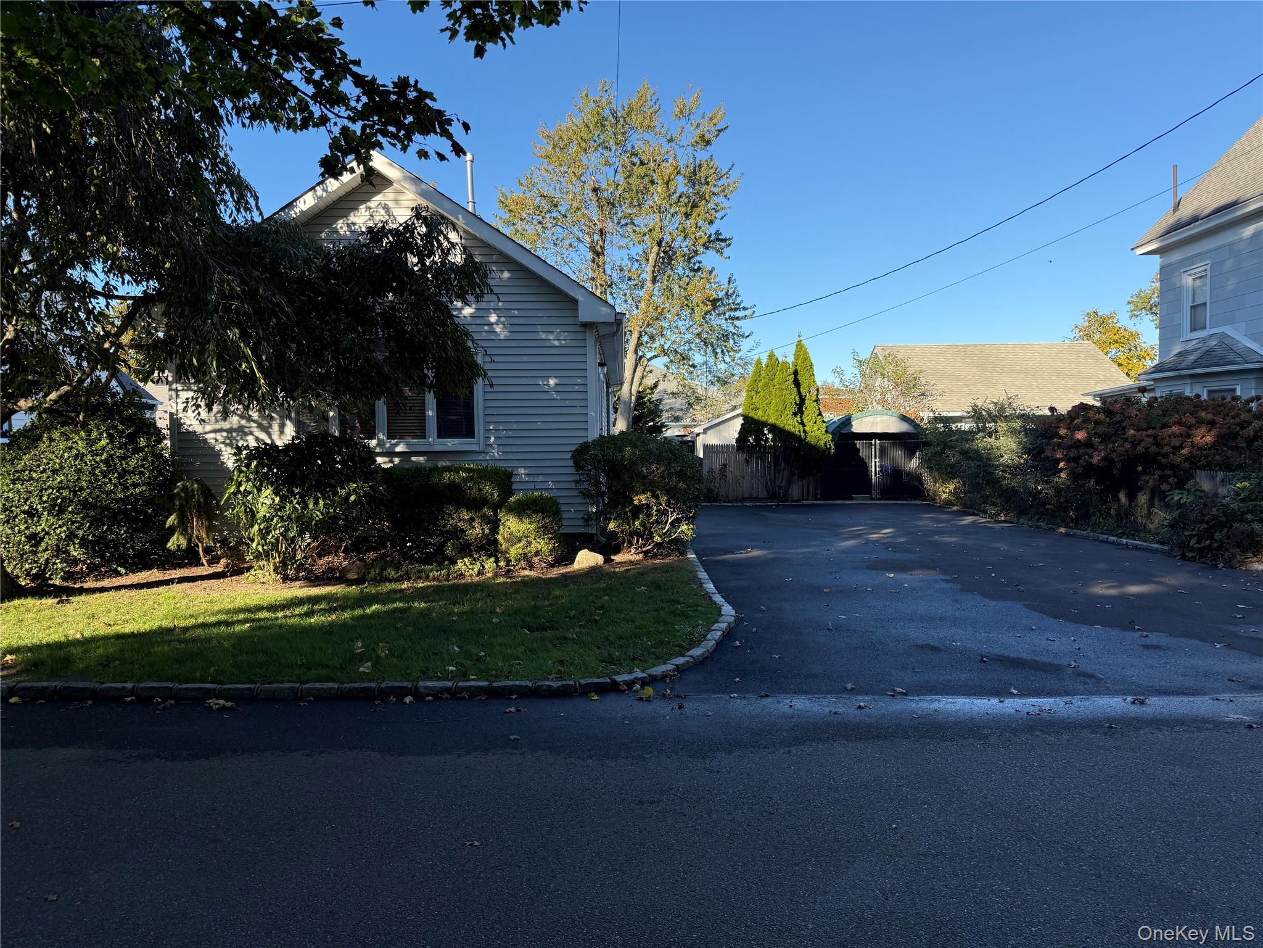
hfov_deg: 71.6
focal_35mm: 24
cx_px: 632
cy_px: 474
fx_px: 876
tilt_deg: -0.5
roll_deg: +0.9
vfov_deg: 56.8
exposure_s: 1/1812
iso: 100
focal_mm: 6.76
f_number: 1.78
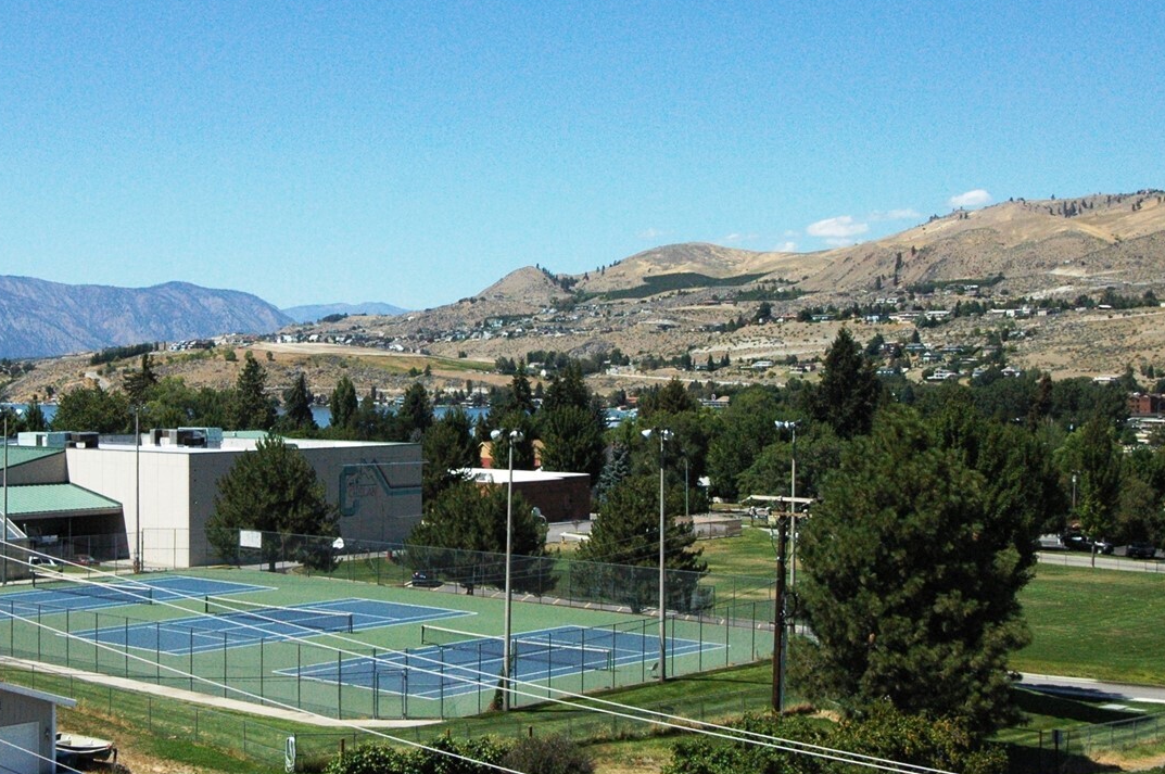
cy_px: 388
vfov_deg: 23.7
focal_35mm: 57
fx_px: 1843
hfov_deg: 34.6
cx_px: 352
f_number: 8
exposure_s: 1/4000
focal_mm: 24
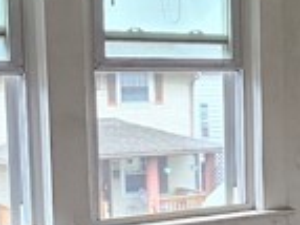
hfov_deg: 19.6
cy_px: 170
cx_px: 376
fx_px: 805
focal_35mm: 93
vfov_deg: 15.8
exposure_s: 1/120
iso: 100
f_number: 1.9
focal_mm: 2.2
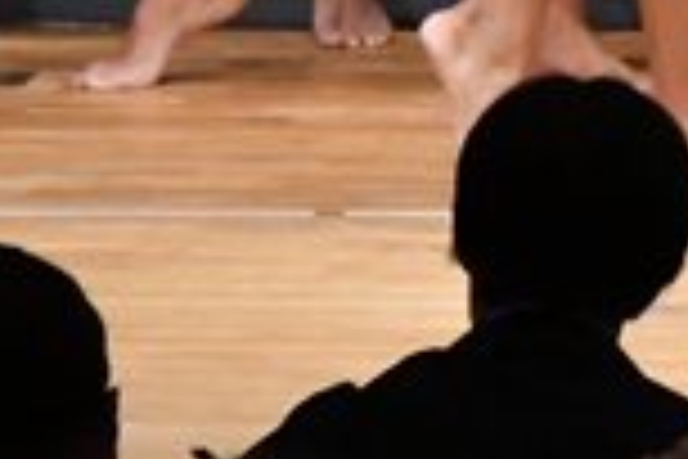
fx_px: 21040
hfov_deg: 1.9
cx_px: 1626
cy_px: -572
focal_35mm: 1101
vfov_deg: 1.2
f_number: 5.6
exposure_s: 1/400
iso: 10000
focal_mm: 145
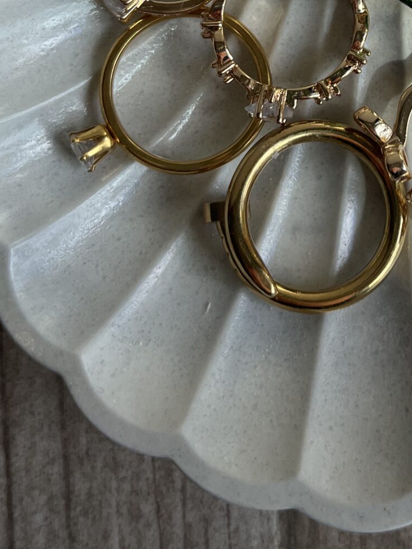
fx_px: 1063
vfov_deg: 26.9
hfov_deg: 21.4
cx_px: 374
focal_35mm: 67
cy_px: -37
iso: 50
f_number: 1.6
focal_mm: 5.1
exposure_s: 1/1163
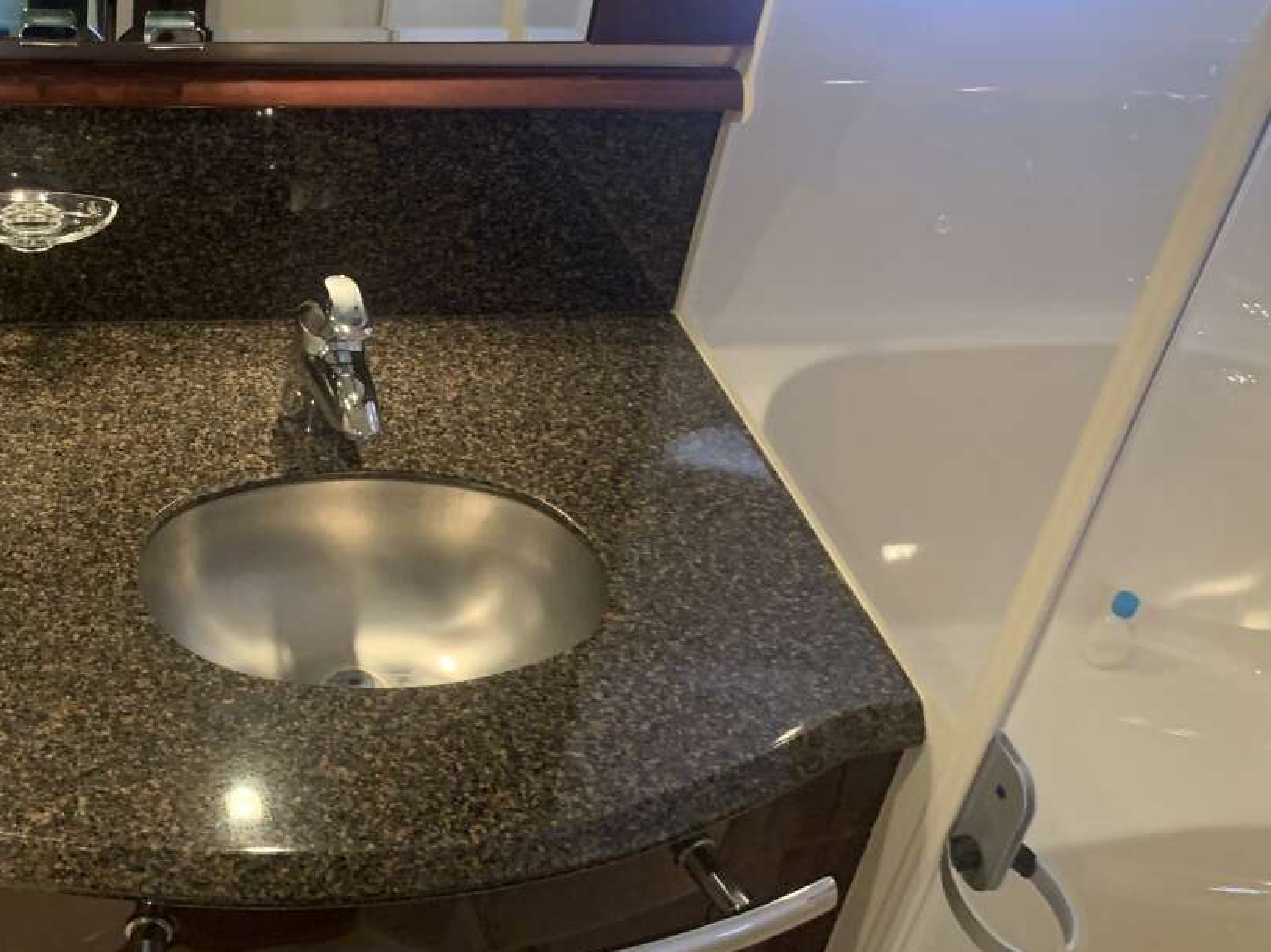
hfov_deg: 39.7
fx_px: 1688
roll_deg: -4.7
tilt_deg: -31.2
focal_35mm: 46
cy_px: 240
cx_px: 264
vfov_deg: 31.0
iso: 400
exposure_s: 1/40
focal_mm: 4.25
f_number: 1.8
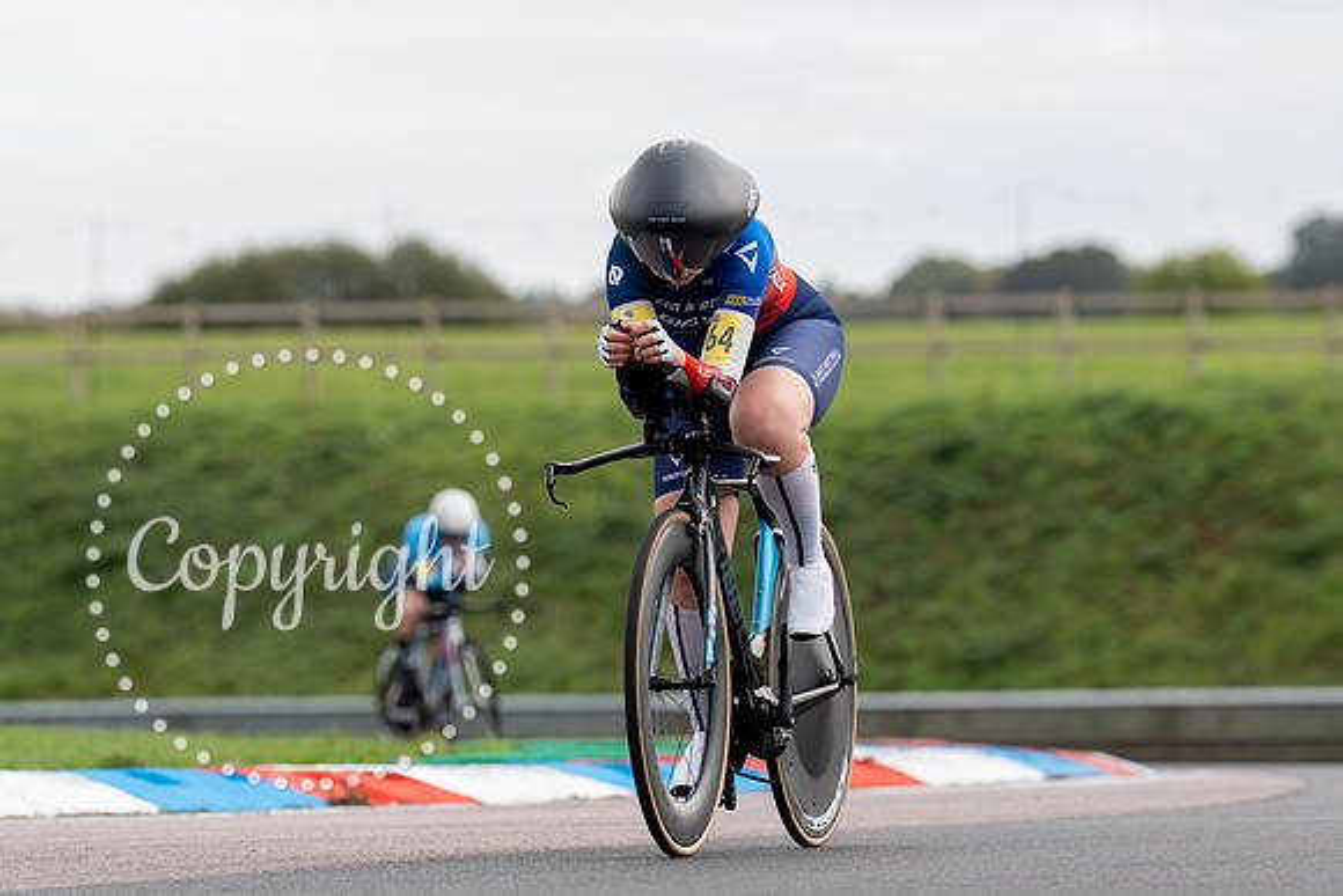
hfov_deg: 6.8
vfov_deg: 4.6
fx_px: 11228
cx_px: 694
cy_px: 609
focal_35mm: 301
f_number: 3.5
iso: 125
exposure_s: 1/800
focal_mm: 162
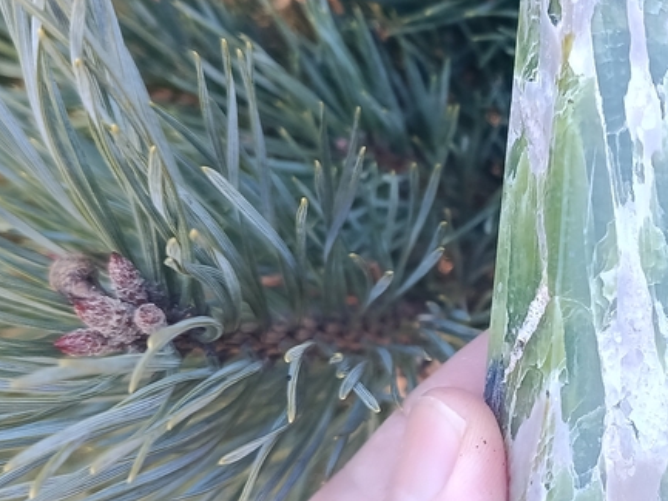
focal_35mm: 61
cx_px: 574
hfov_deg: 30.6
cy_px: 239
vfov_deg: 24.0
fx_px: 1177
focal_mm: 5.24
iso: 348
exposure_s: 1/100
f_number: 1.7
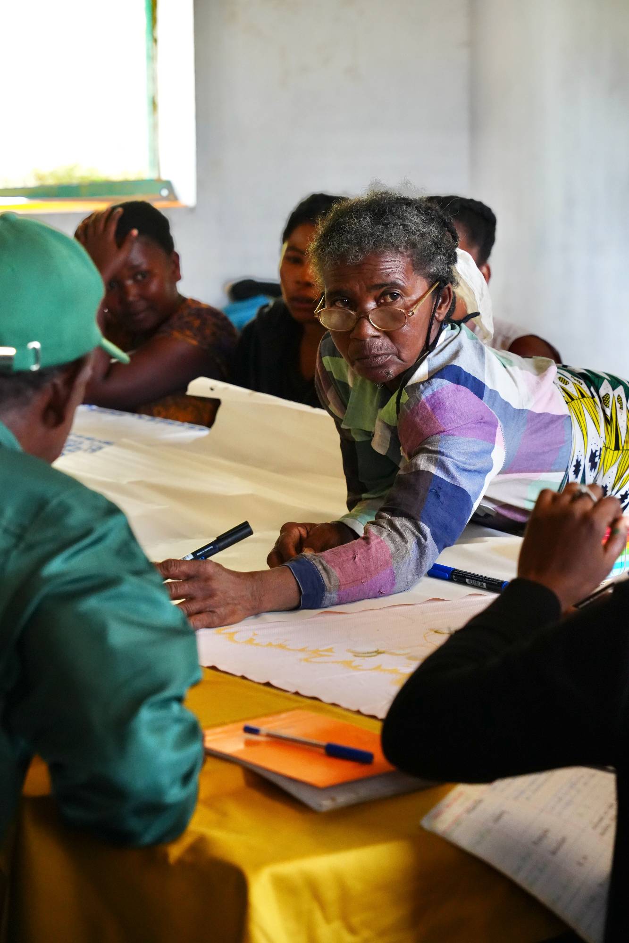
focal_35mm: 89
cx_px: 314
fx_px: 2333
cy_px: 472
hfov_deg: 15.4
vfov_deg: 22.9
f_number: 5.6
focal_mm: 89
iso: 6400
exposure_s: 1/400
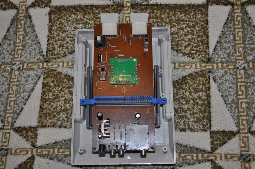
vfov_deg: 28.0
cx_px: 128
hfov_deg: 41.2
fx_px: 340
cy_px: 84
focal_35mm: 48
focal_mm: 32
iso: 400
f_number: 4.8
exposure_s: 1/60
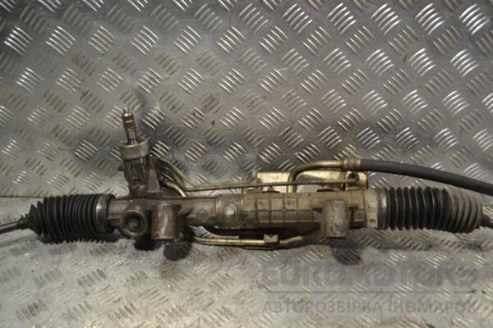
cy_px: 164
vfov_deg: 36.9
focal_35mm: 36
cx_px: 246
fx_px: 493
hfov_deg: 53.1
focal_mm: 24
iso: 110
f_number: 4
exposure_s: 1/30
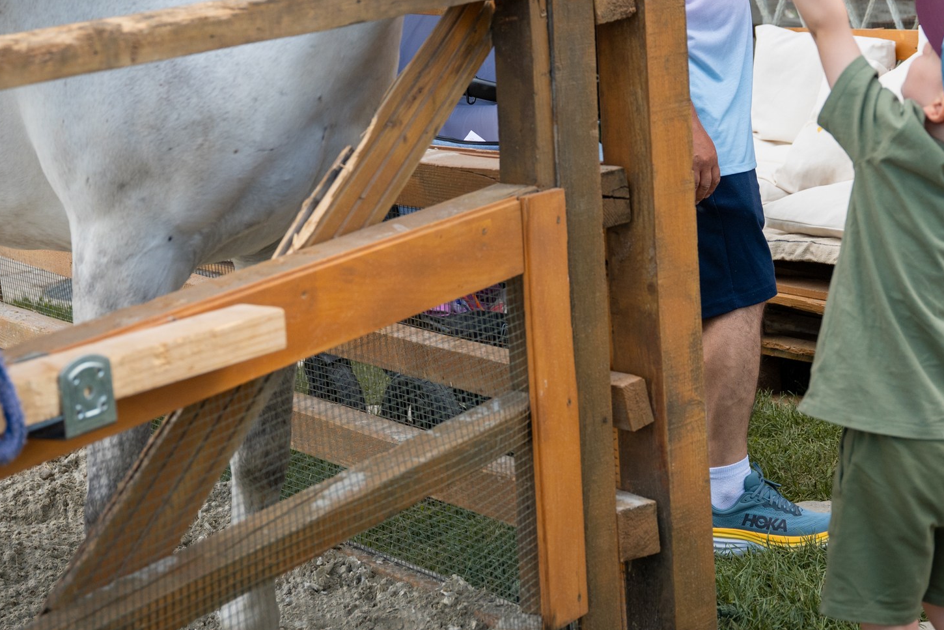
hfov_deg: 24.3
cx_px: 670
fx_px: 2177
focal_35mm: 83
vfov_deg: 16.3
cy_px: 80
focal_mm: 47
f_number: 4
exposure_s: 1/800
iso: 400
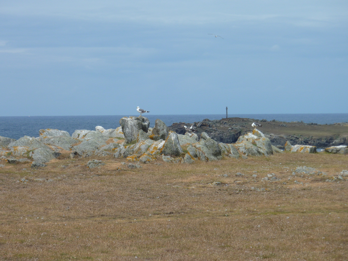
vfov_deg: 8.8
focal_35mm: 169
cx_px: 174
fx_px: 1699
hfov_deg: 11.7
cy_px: 130
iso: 80
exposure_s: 1/640
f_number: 5.6
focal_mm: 27.8
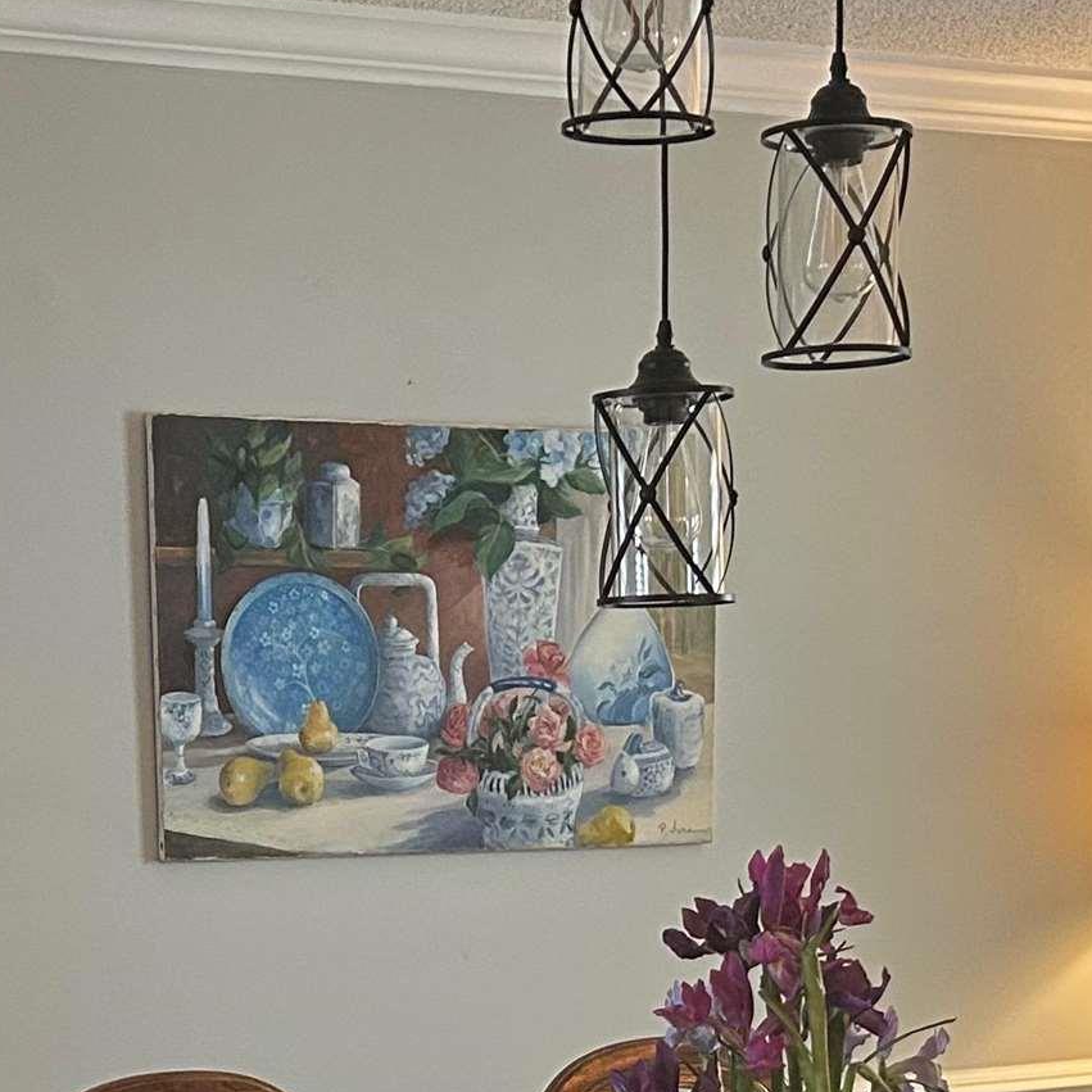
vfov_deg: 20.0
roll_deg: +1.2
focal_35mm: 83
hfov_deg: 20.9
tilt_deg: -9.6
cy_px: 1199
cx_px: 440
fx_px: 2962
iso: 250
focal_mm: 5.7
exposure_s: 1/60
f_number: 1.5
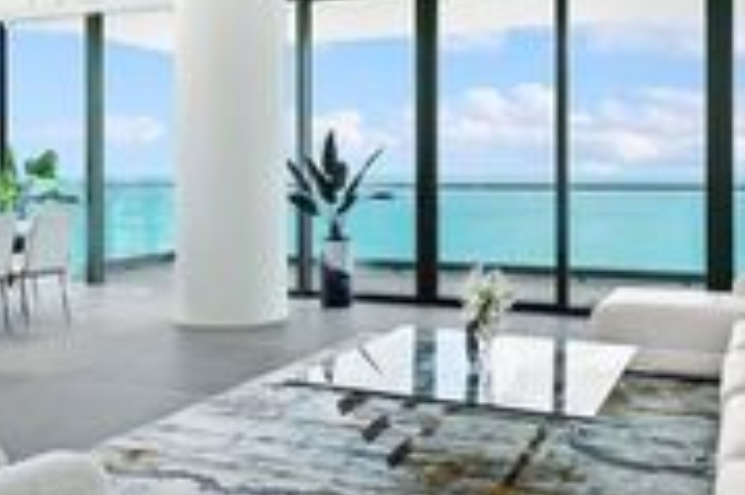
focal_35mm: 39
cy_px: 175
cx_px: 400
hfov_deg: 49.6
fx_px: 806
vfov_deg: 33.9
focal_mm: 14
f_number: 8
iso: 200
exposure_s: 1/20
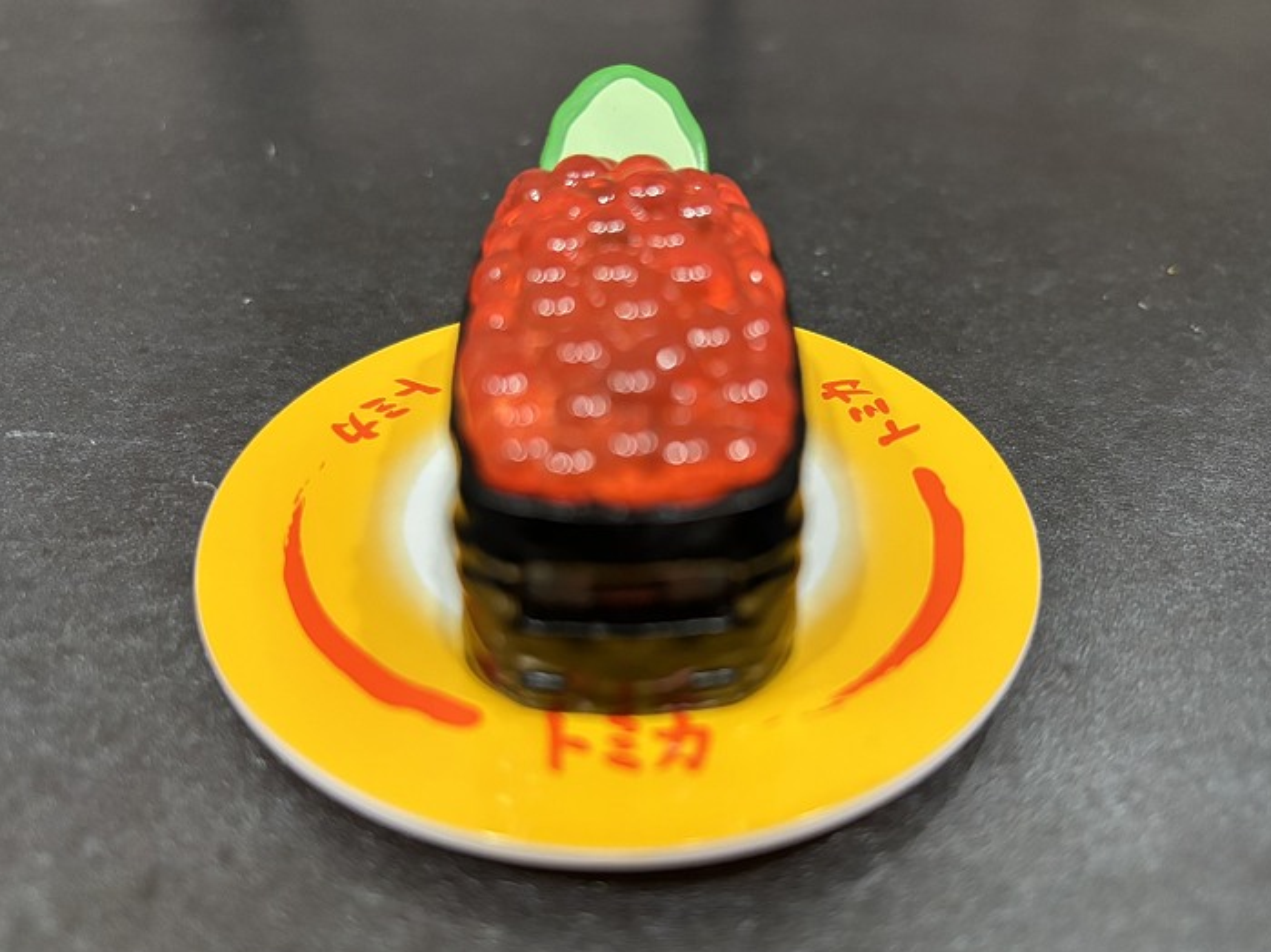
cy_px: 459
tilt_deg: -36.1
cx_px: 680
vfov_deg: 48.2
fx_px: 1065
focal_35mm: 29
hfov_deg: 61.6
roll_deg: -1.5
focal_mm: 5.96
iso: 400
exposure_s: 1/60
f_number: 1.6
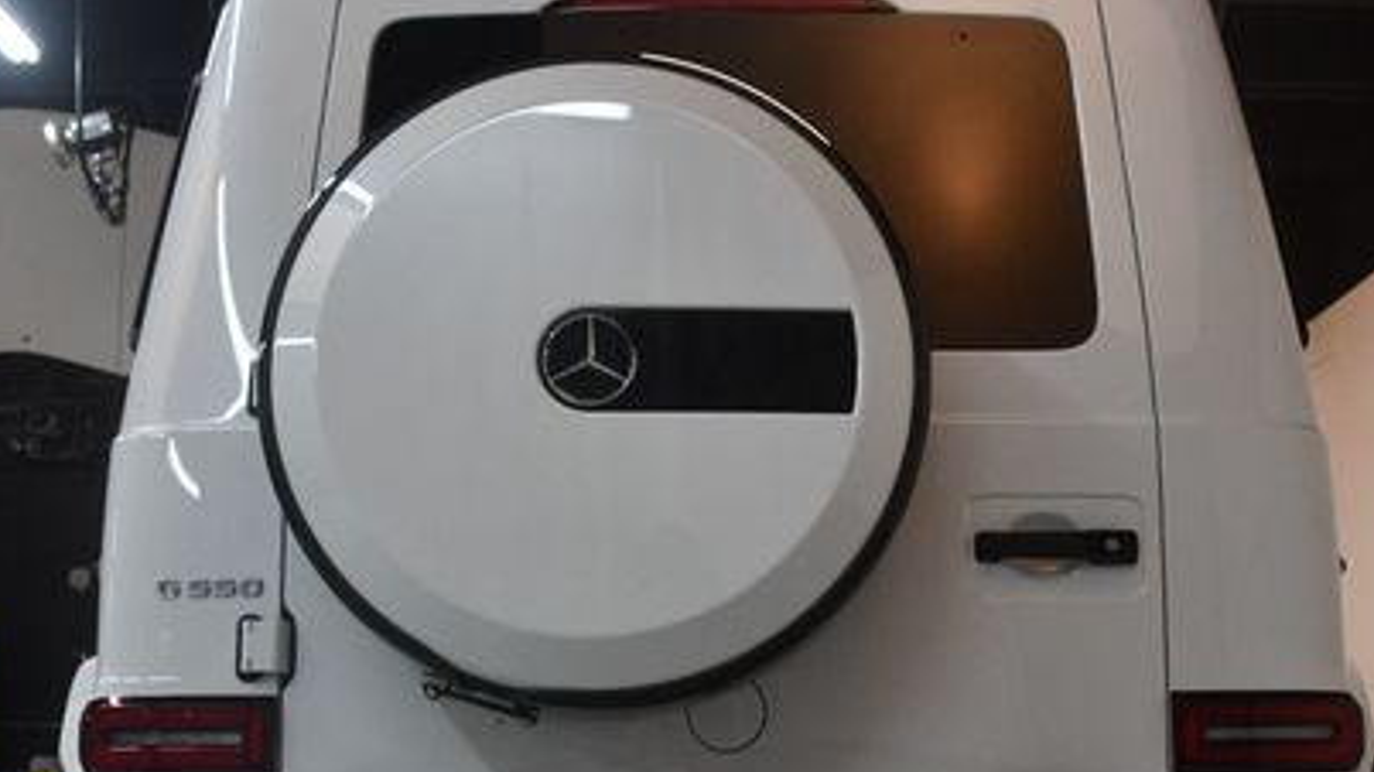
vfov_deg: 23.7
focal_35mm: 50
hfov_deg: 41.3
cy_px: 560
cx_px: 728
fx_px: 1821
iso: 800
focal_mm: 20
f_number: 3.5
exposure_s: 1/125
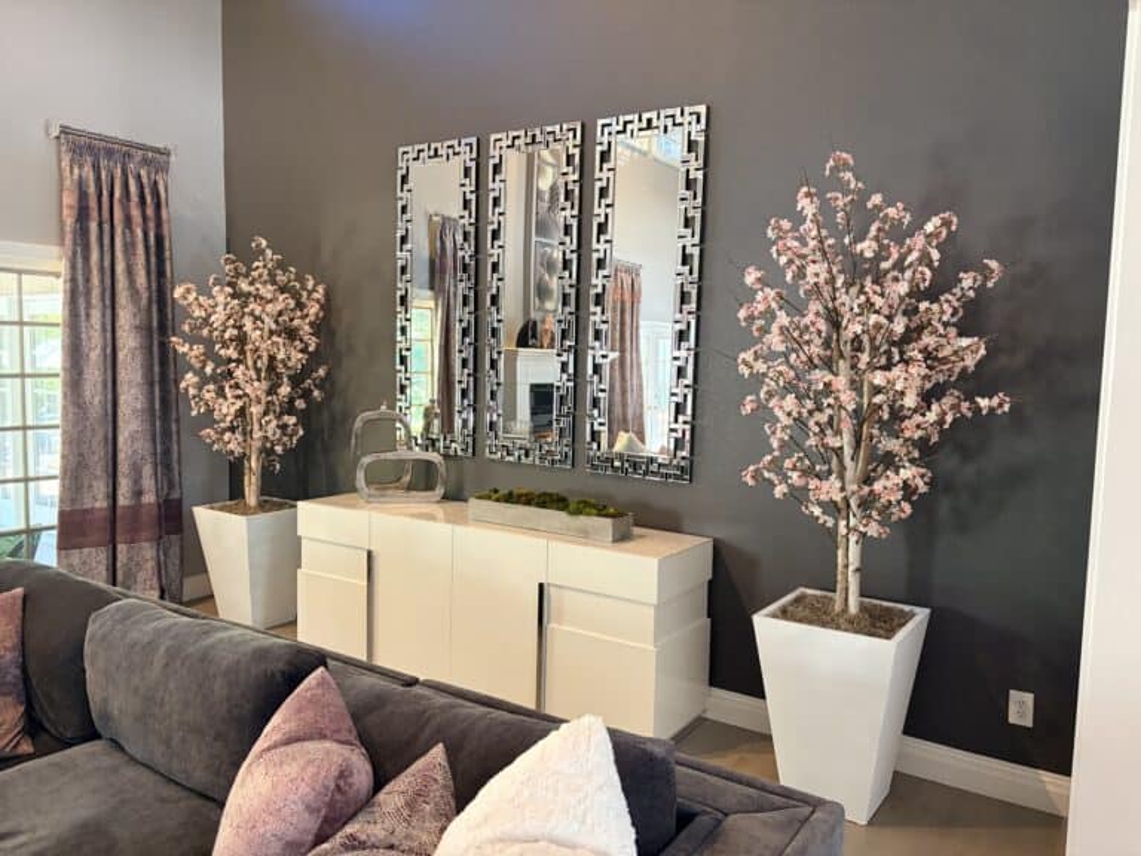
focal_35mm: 26
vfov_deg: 53.1
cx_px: 570
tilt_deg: -3.7
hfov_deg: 67.3
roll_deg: -1.2
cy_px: 428
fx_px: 857
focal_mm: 5.96
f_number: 1.6
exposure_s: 1/40
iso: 320
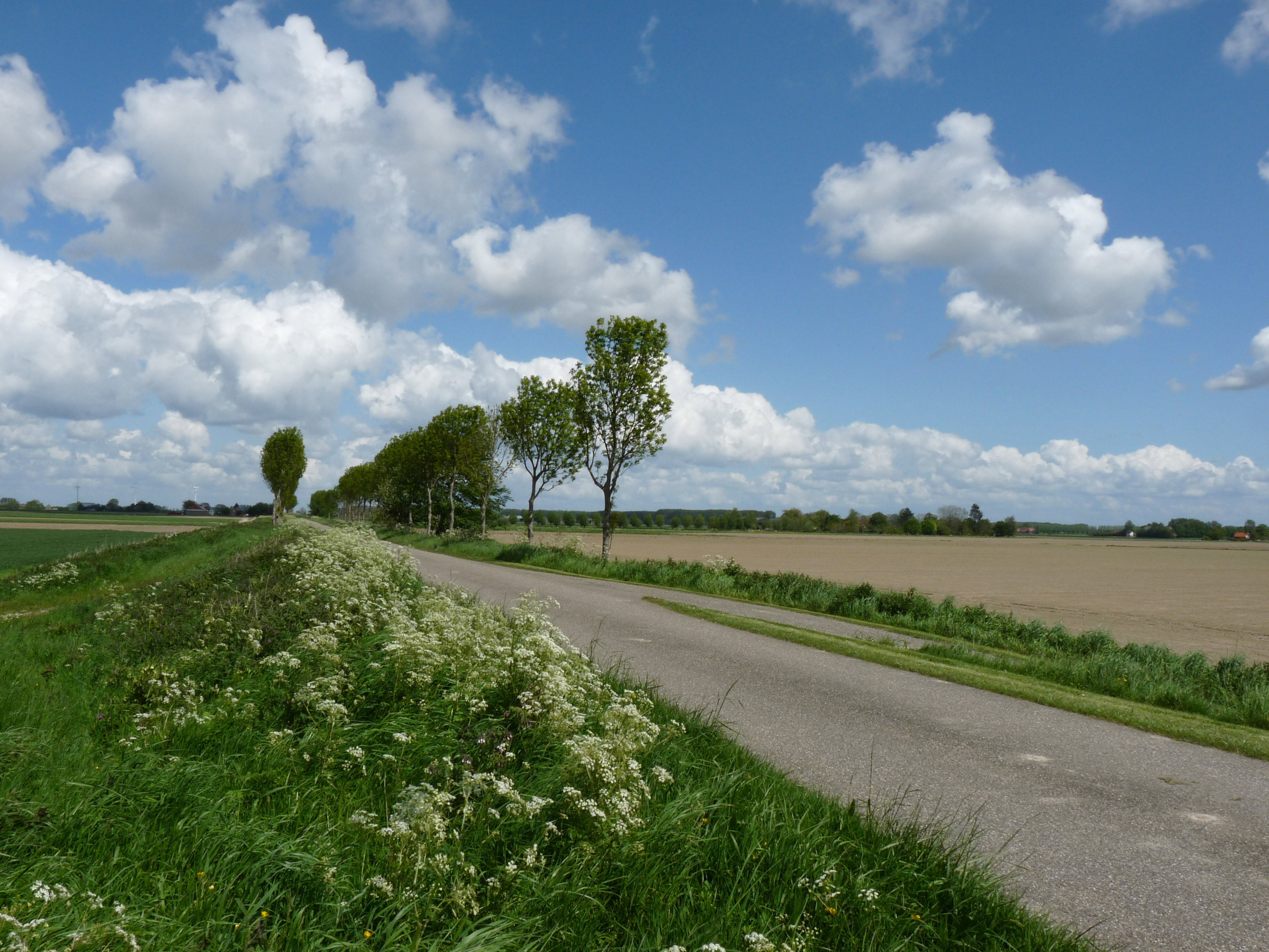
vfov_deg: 45.4
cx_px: 634
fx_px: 1136
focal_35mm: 31
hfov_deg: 58.4
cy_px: 476
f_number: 8
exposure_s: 1/400
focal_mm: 5.5
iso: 100
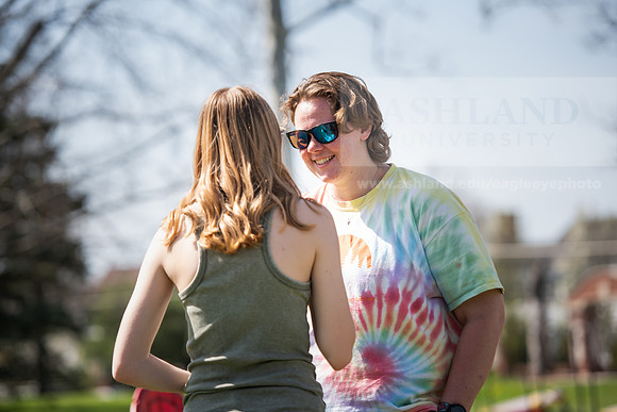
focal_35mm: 135
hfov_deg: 15.2
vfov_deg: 10.2
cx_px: 308
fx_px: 2314
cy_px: 206
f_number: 3.5
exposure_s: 1/640
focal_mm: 135
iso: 125
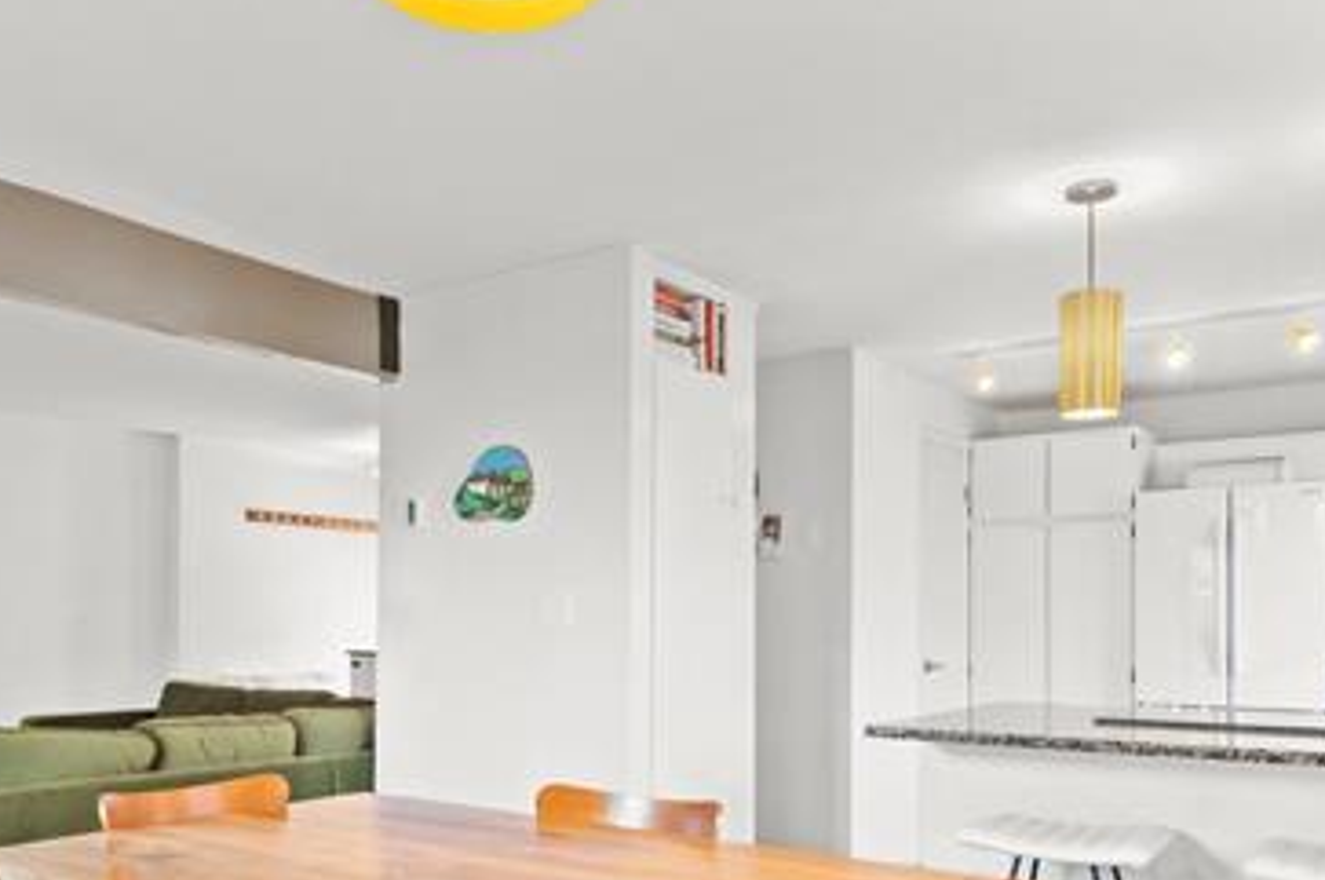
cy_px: 612
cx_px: 584
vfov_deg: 42.7
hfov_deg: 61.8
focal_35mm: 30
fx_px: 1103
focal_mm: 17
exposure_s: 1/8
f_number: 8
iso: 1250
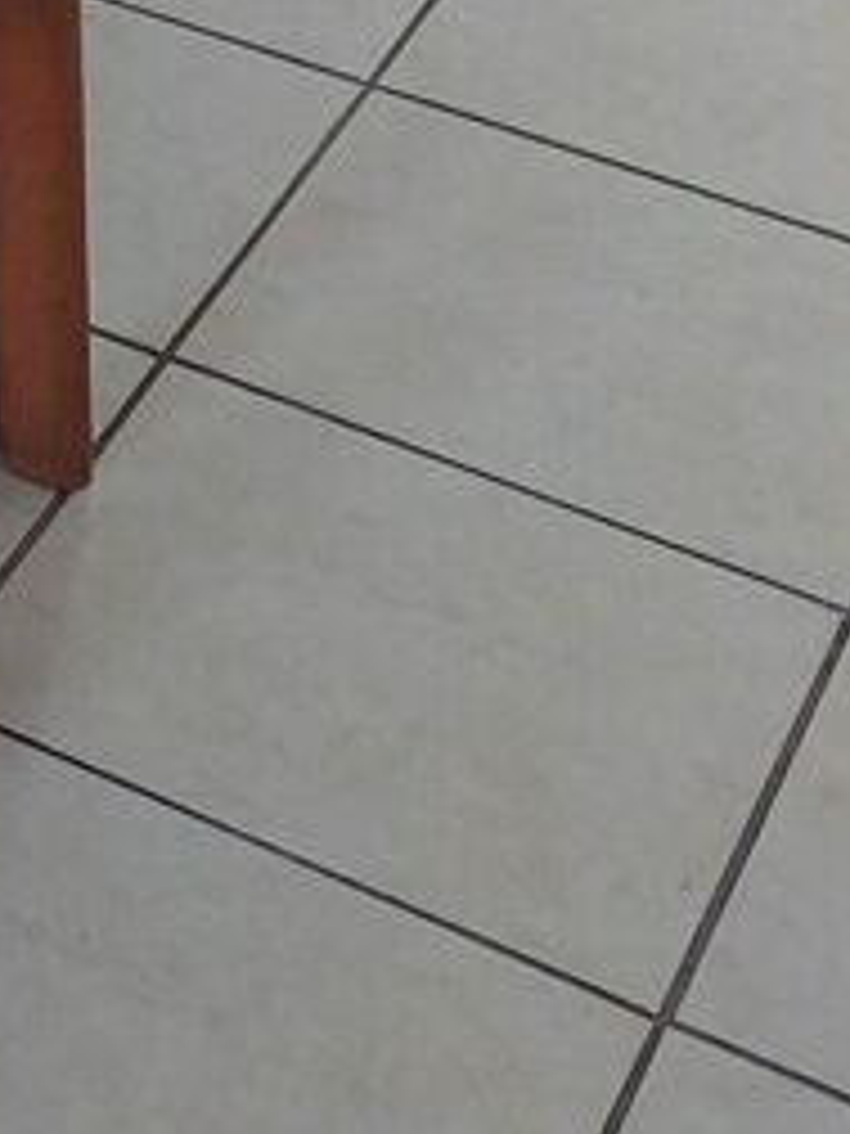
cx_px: -1390
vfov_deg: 13.2
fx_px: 4322
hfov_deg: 9.6
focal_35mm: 132
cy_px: -1006
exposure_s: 1/120
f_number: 1.8
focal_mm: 5.23
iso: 160
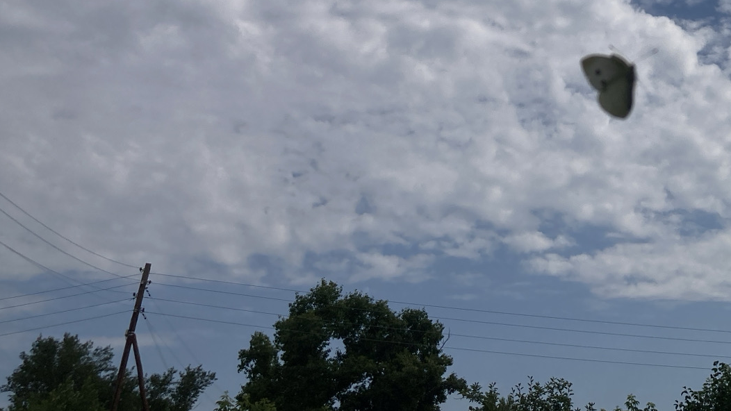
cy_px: -49
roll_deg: +1.9
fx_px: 1124
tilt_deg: +29.4
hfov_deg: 33.8
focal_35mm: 58
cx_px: 674
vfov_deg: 19.8
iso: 25
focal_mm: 3.99
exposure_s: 1/8130
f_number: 1.8
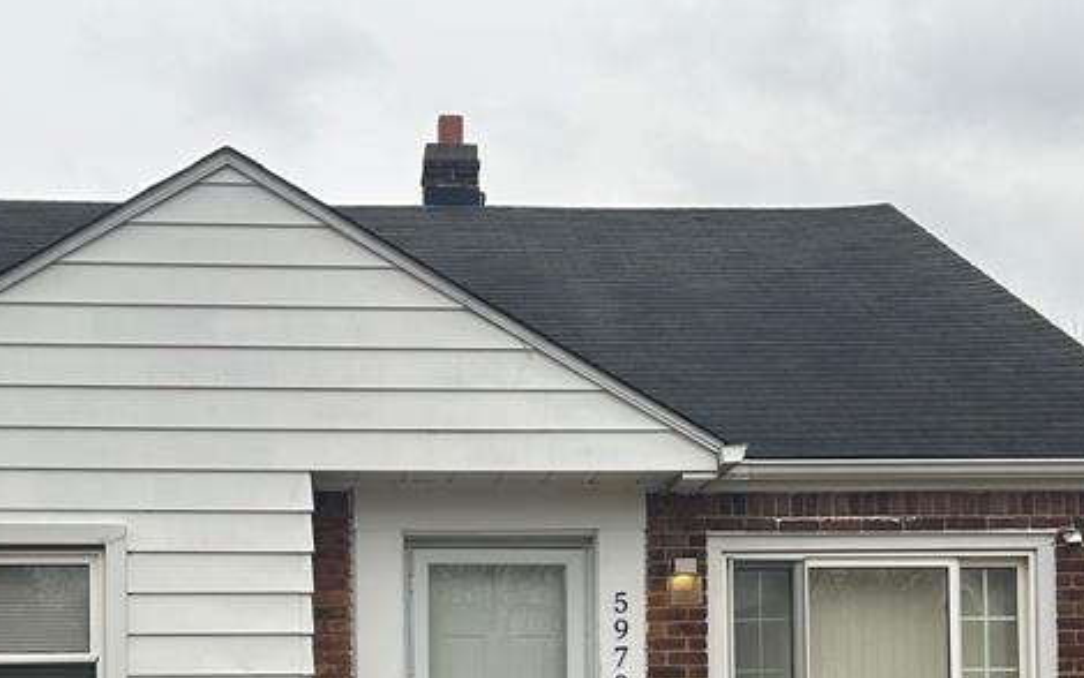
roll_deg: +2.1
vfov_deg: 20.7
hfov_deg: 33.8
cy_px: 738
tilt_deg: +3.5
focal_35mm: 60
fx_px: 1773
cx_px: 415
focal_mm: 5.7
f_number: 1.5
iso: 50
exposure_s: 1/518
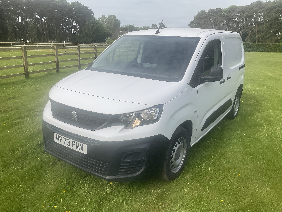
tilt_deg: -14.7
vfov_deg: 48.2
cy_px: 106
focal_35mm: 29
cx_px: 141
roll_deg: -0.8
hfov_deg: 61.7
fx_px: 236
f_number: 1.8
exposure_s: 1/1730
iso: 16
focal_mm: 3
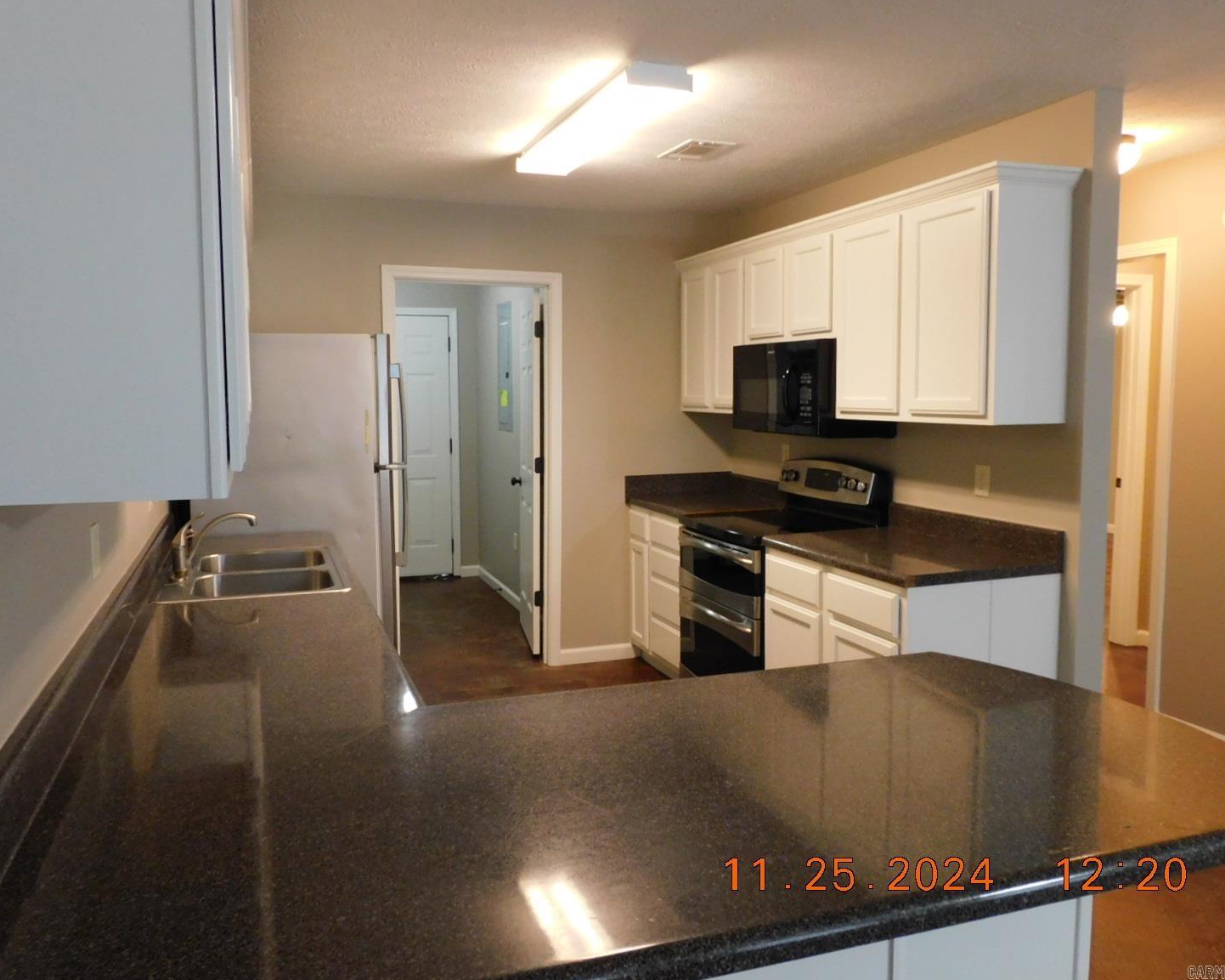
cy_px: 472
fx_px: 942
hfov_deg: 66.0
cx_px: 593
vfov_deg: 54.9
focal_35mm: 26
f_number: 3.3
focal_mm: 4.3
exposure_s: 1/15
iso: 400
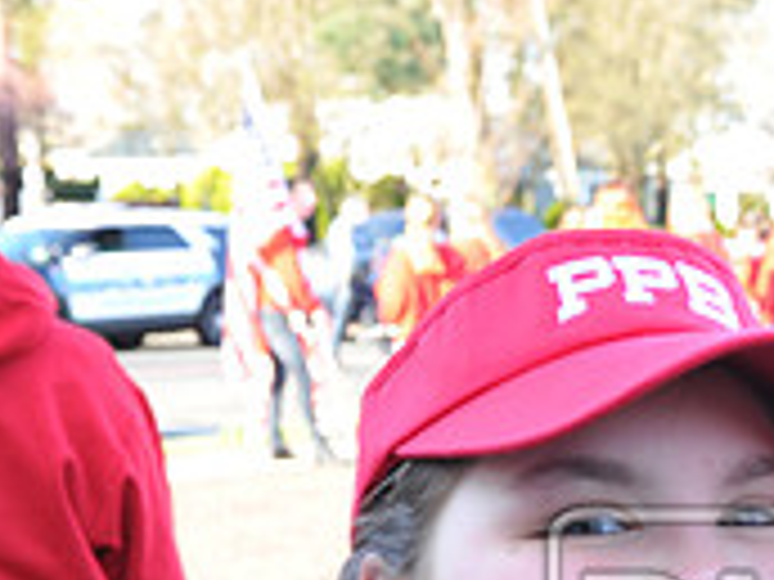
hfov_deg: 16.6
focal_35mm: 110
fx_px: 2460
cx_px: 1084
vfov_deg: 13.1
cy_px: 674
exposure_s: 1/50
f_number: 5
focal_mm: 34
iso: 200
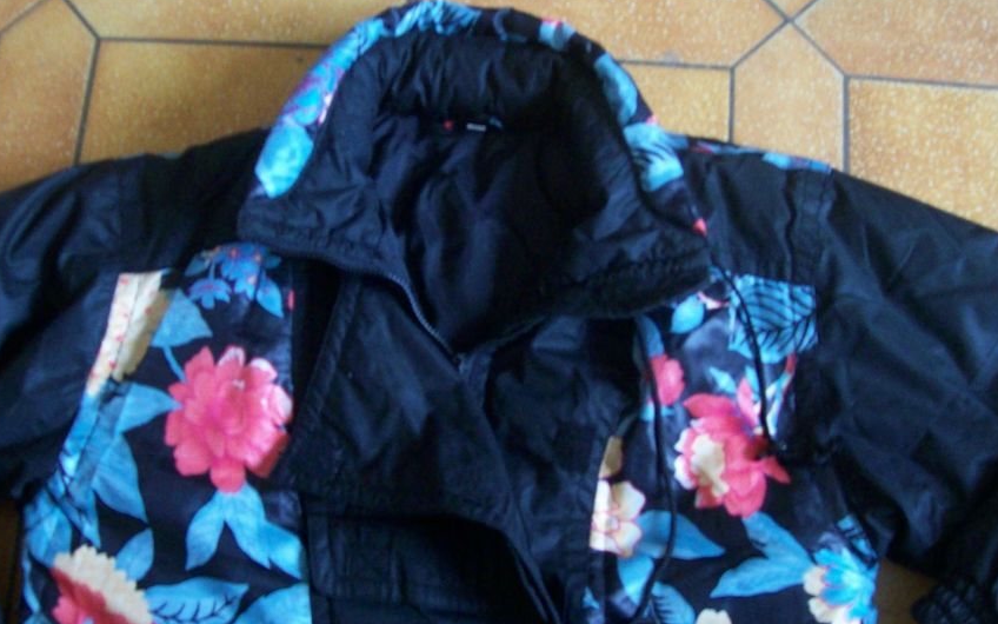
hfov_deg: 44.3
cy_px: 312
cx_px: 444
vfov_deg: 28.6
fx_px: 1224
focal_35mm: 45
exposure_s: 1/8
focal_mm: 6
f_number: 2.7
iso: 200
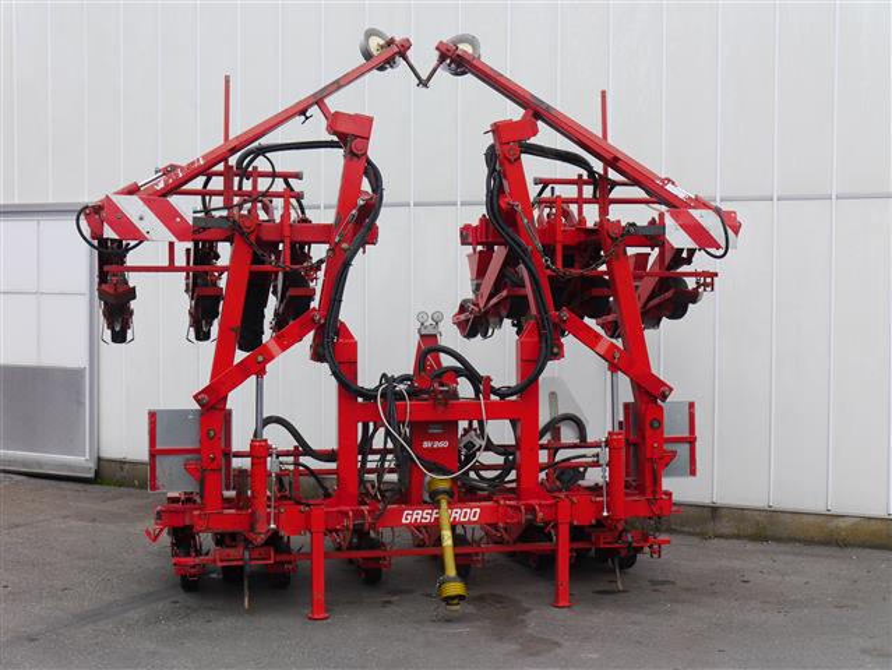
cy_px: 335
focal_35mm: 52
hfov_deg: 36.8
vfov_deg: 28.1
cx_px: 446
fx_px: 1341
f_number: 7.1
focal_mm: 26
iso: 160
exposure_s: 1/200
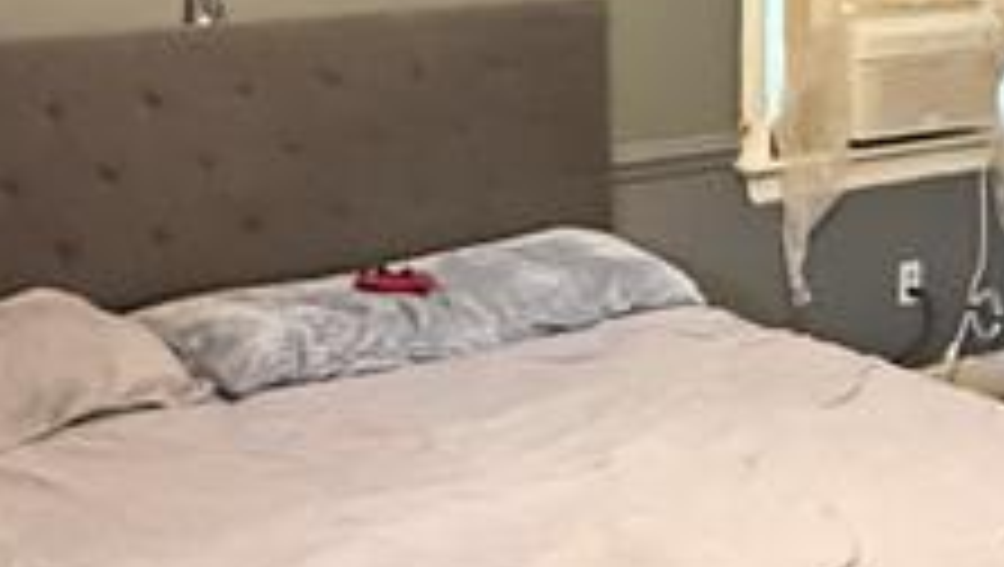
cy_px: 162
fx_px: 1866
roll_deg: +1.1
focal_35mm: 70
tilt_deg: -10.0
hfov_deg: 30.1
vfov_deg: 17.2
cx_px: 594
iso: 1000
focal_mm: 2.22
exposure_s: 1/60
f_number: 2.2
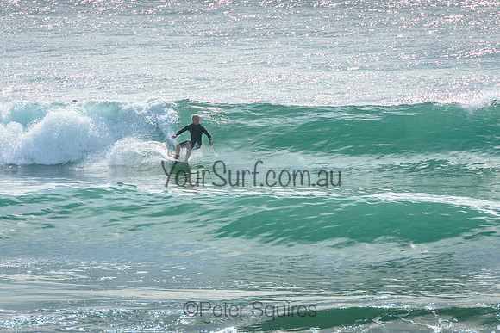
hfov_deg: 4.2
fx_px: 6813
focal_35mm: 490
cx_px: 245
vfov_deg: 2.8
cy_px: 156
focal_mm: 400
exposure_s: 1/1600
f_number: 9
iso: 200
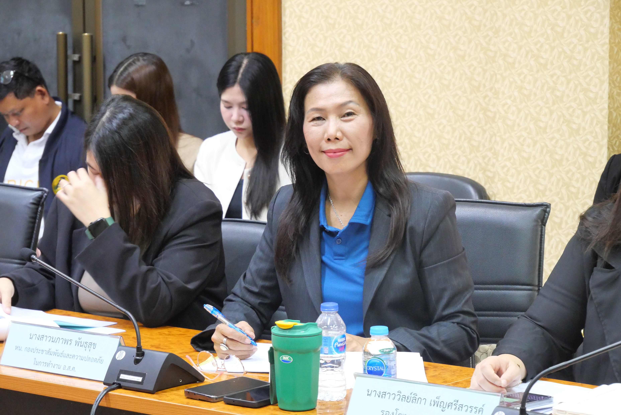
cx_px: 310
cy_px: 208
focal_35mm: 124
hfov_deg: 16.5
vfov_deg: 11.1
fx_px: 2140
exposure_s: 1/13
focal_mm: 60
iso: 3200
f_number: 5.6
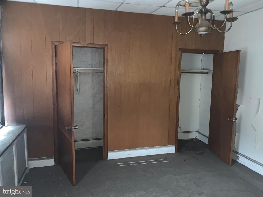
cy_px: 98
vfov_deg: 53.1
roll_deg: +0.2
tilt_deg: -5.6
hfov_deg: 67.3
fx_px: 198
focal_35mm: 26
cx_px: 132
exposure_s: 1/4
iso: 200
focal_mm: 4.25
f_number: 1.8
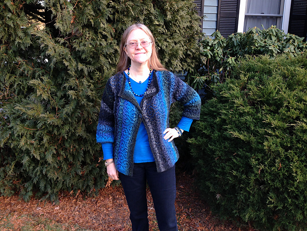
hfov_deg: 55.4
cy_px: 116
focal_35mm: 33
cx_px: 154
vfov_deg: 42.9
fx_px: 293
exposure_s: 1/120
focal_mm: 4.12
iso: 80
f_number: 2.4
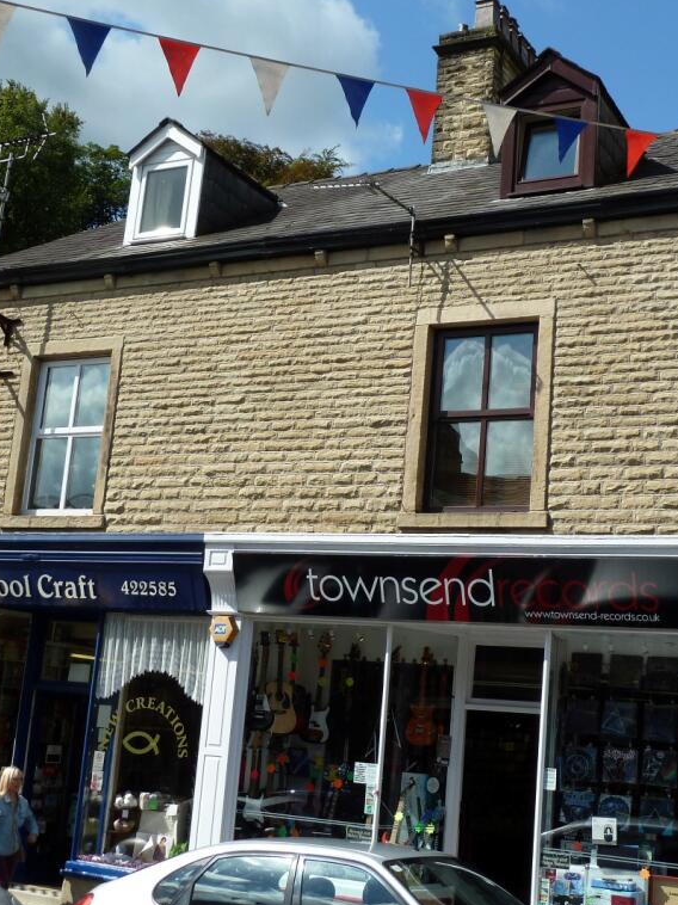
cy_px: 451
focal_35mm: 50
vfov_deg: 38.2
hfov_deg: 29.1
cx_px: 371
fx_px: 1306
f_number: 4.5
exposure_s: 1/400
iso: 80
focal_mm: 6.1
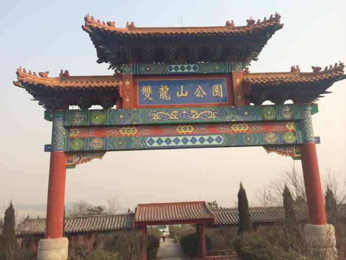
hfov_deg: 60.0
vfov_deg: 46.8
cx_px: 173
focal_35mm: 30
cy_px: 130
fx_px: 300
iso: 32
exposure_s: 1/1520
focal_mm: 4.12
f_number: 2.2
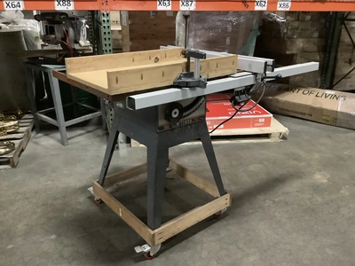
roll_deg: -0.9
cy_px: 133
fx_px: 318
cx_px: 178
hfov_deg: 58.4
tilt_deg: -21.6
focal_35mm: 31
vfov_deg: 45.4
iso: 640
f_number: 2.4
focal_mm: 3.3
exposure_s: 1/30
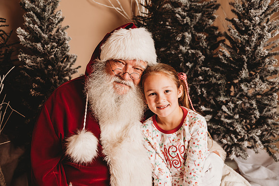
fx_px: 264
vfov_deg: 38.9
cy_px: 93
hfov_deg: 55.8
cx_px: 140
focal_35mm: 34
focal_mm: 34
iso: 100
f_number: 4
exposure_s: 1/160
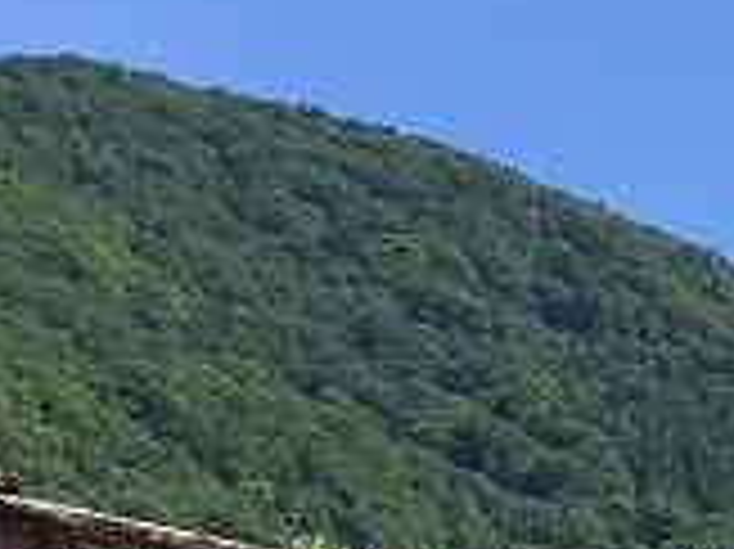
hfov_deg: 9.7
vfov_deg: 7.6
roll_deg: -1.0
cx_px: 1788
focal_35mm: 179
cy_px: 1454
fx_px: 3793
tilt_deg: +6.6
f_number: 2.2
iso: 25
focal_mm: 4.15
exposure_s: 1/986
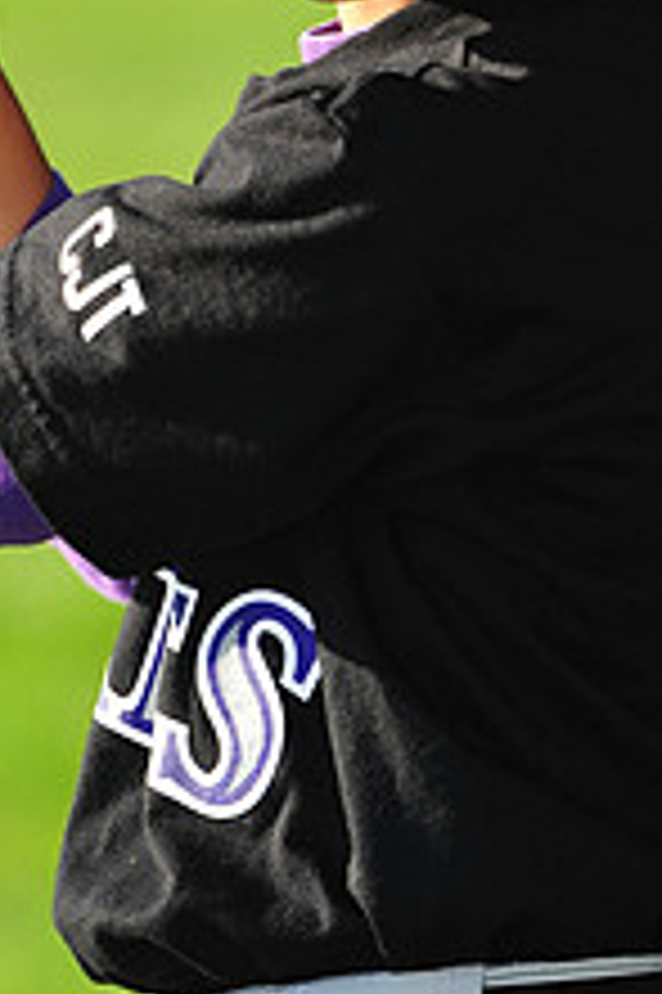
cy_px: -166
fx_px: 11216
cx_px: 315
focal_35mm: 406
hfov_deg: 3.4
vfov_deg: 5.1
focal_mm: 155
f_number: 5
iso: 200
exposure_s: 1/500
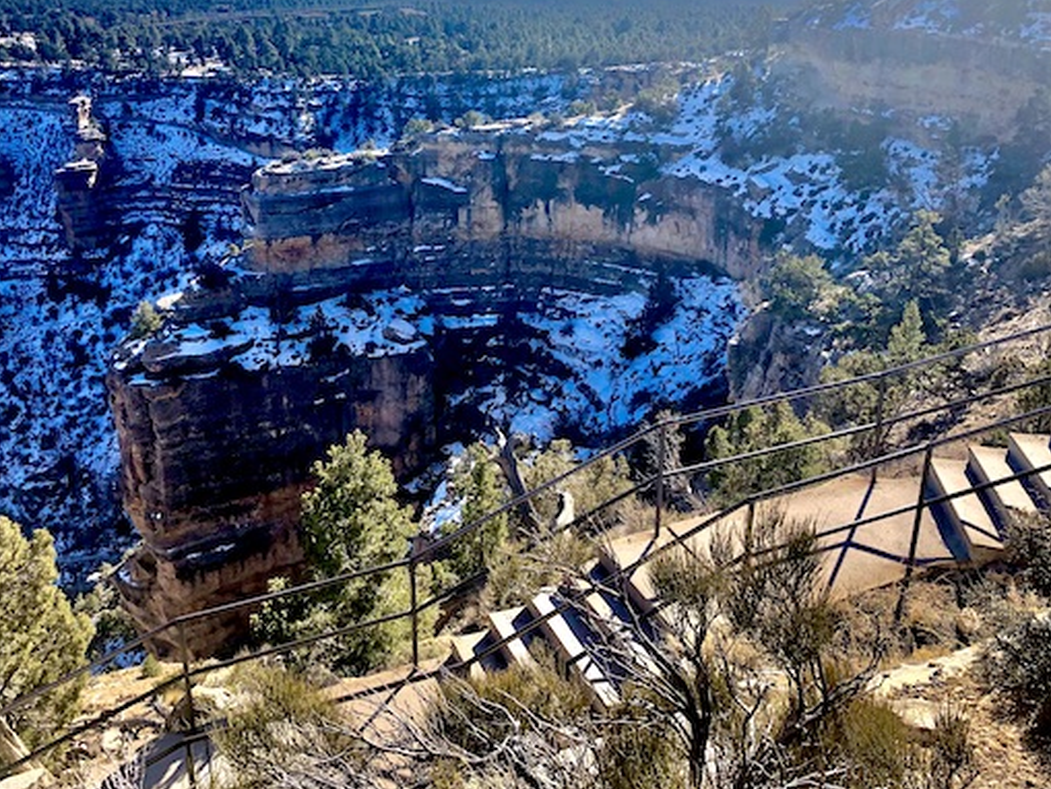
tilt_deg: -15.7
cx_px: 434
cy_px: 337
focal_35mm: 33
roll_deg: +1.5
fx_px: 1002
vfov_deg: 42.8
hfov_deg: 55.0
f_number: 1.8
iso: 20
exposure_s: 1/941
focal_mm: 4
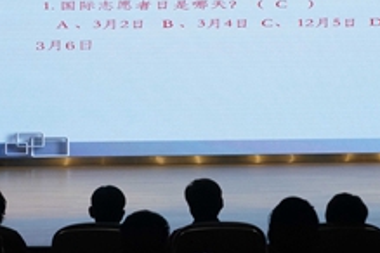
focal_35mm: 95
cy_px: 62
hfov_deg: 21.4
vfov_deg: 14.3
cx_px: 226
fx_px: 1003
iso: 2000
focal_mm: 40
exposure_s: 1/50
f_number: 16
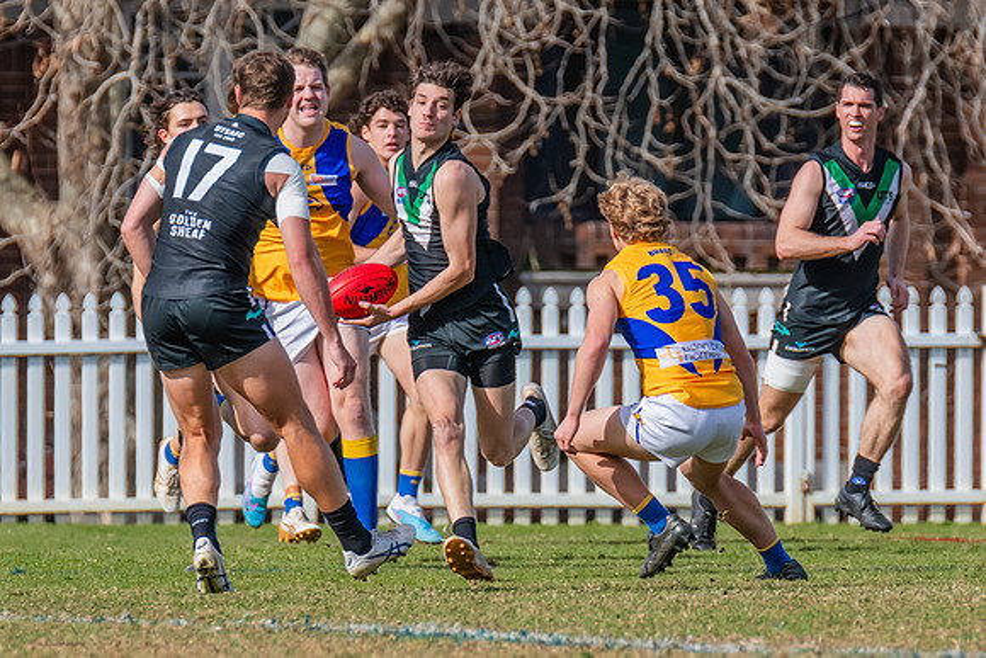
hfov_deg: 2.3
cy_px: 334
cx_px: 525
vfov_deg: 1.5
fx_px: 24812
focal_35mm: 906
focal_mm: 550
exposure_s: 1/1600
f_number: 9
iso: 800
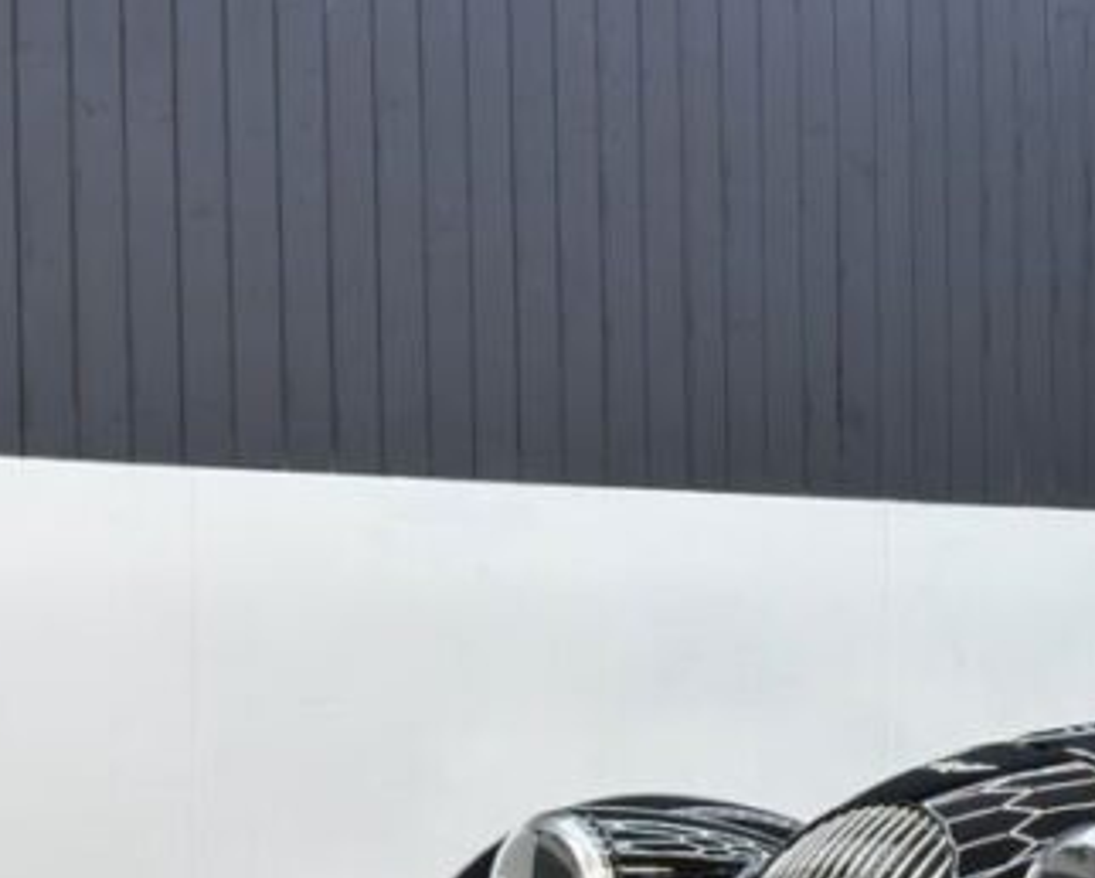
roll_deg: +0.5
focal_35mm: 121
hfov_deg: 15.0
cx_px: 1523
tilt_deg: -1.0
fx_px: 3924
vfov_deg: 12.7
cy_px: 749
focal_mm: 6.76
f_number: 1.78
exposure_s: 1/100
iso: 50
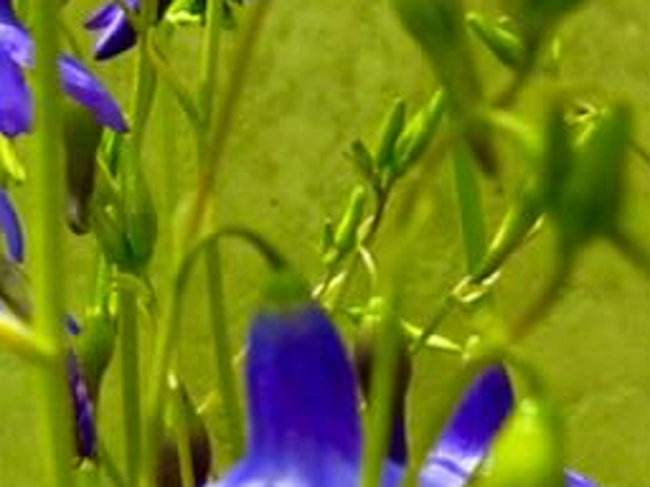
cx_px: 1214
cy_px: 335
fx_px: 2554
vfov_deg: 10.9
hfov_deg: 13.0
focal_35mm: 136
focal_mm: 6.2
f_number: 3.6
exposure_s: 1/866
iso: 160
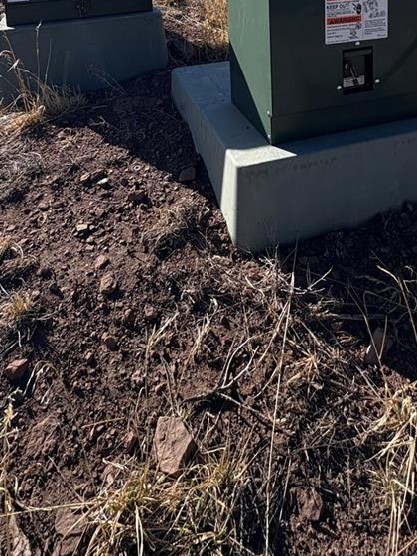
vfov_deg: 46.5
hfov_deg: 46.8
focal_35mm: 30
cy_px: -38
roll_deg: +2.0
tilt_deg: -5.5
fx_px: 482
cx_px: 225
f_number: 2.2
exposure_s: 1/1536
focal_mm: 2.22
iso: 40
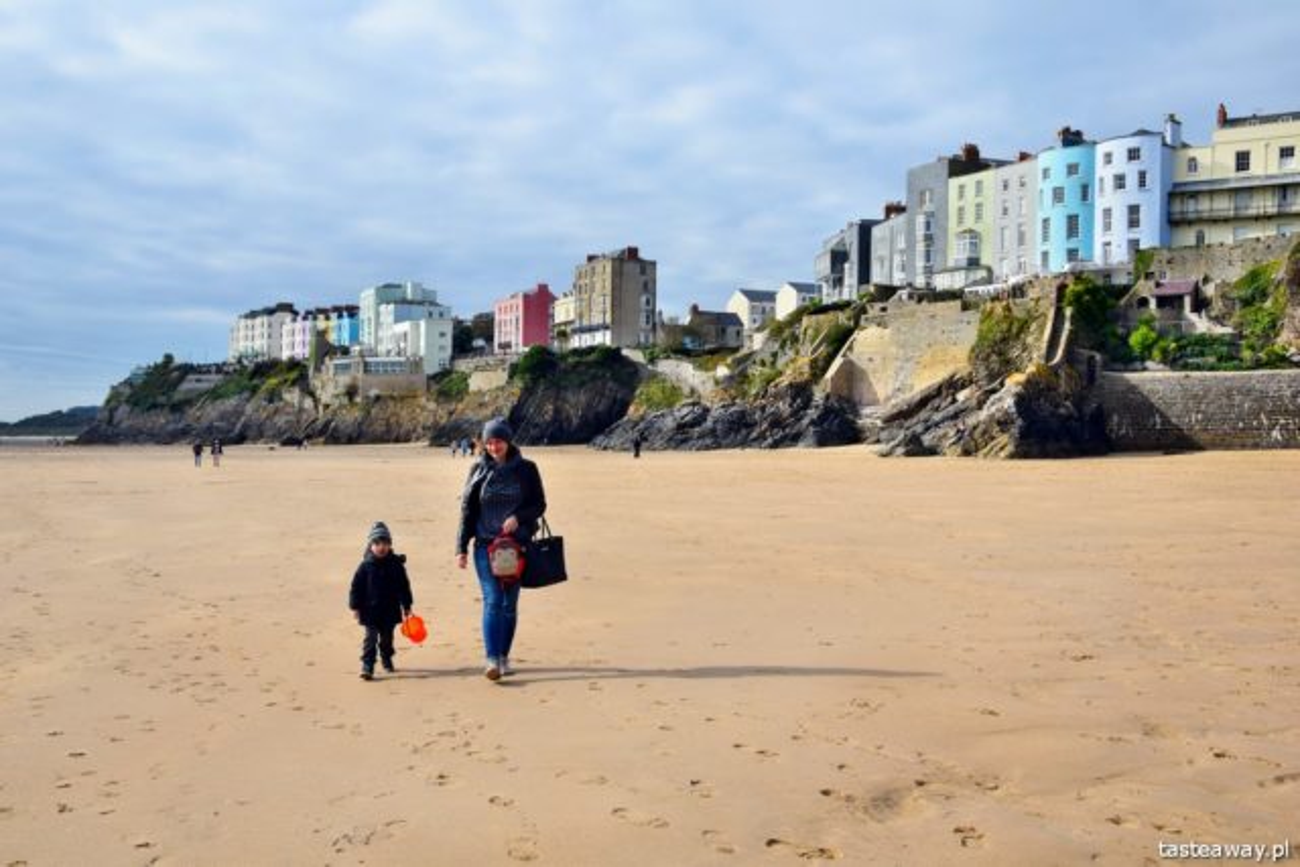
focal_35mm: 39
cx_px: 650
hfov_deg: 49.5
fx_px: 1409
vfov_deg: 34.2
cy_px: 434
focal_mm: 26
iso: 200
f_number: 10
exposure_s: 1/400
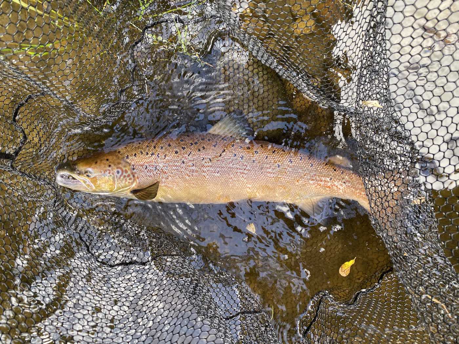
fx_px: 345
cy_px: 172
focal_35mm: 26
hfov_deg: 67.3
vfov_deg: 53.1
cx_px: 230
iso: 64
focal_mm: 4.25
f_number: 1.8
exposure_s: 1/122
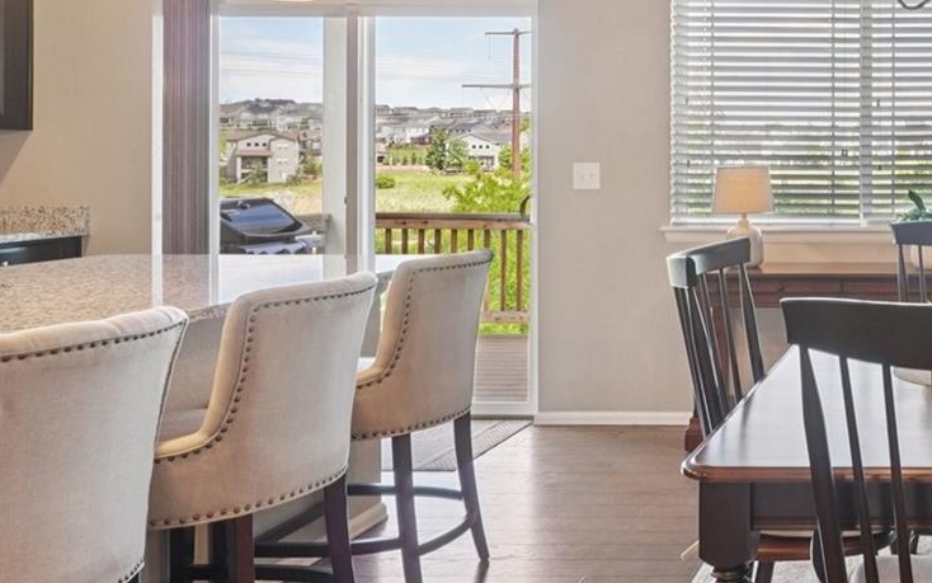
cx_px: 971
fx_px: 1016
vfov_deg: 31.6
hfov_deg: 41.5
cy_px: 164
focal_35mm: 40
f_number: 8
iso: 400
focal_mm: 12
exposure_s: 1/30
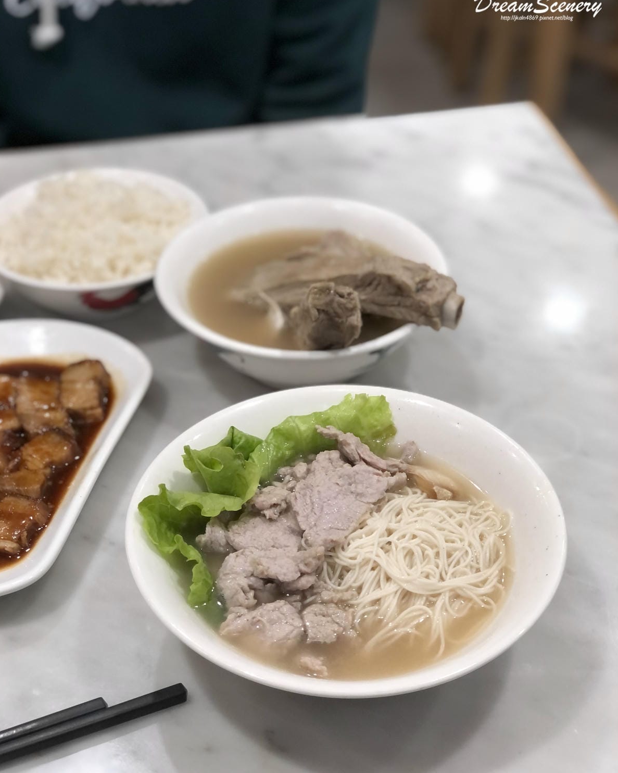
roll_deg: +1.4
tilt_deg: -38.2
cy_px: 385
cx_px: 308
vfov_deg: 31.5
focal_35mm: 60
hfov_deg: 25.4
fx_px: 1372
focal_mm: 6.6
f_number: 2.8
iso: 64
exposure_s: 1/30
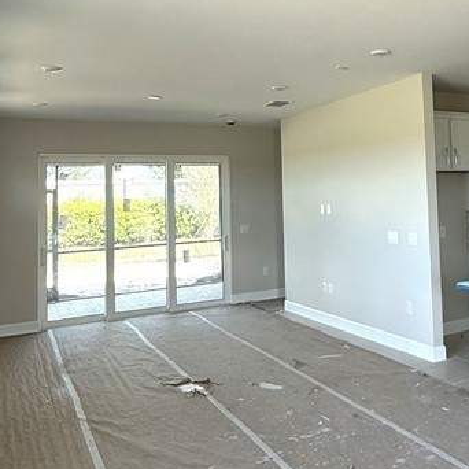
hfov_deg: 42.9
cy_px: 167
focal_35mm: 37
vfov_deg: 44.4
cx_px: 373
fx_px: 567
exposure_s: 1/99
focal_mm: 2.22
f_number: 2.2
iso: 80
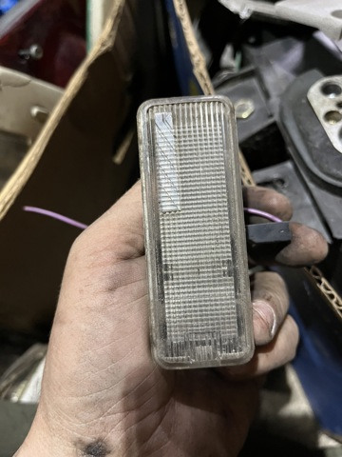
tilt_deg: -66.0
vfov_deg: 67.3
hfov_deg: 53.1
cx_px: 171
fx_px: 343
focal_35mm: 26
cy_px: 228
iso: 500
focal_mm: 5.1
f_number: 1.6
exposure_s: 1/33
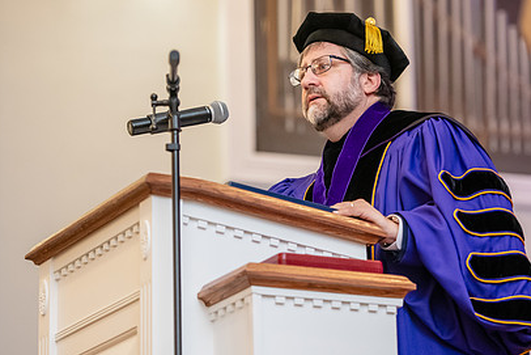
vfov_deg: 8.7
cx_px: 310
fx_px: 2316
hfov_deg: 13.1
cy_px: 170
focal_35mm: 157
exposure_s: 1/200
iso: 2500
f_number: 3.2
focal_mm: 110
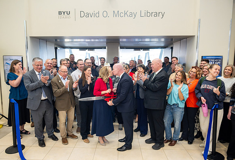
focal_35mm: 25
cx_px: 115
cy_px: 80
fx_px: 162
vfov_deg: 52.6
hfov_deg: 71.8
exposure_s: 1/320
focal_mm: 24
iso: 4000
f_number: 4
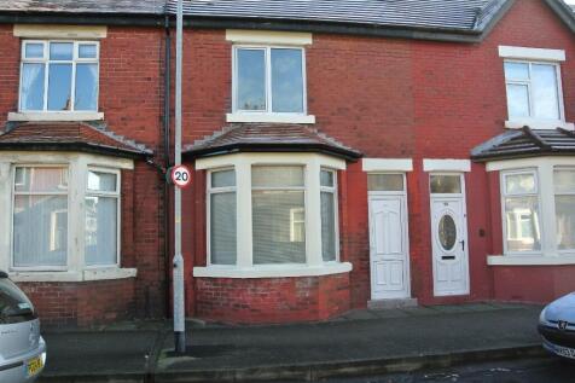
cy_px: 192
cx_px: 288
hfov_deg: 58.7
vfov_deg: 41.1
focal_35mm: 32
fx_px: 511
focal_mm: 12
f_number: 4
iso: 180
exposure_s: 1/250
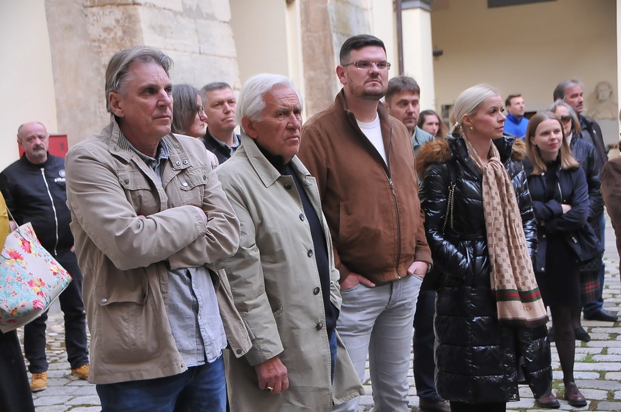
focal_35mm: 72
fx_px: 1240
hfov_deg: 28.1
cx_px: 310
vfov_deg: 18.9
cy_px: 206
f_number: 5
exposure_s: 1/100
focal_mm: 48
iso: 800
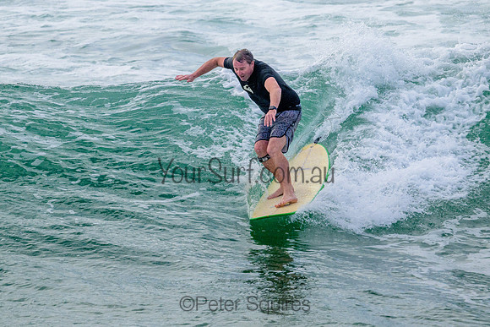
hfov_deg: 3.2
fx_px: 8756
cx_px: 208
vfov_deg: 2.1
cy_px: 118
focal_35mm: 643
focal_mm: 470
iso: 1000
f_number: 10
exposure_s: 1/2000
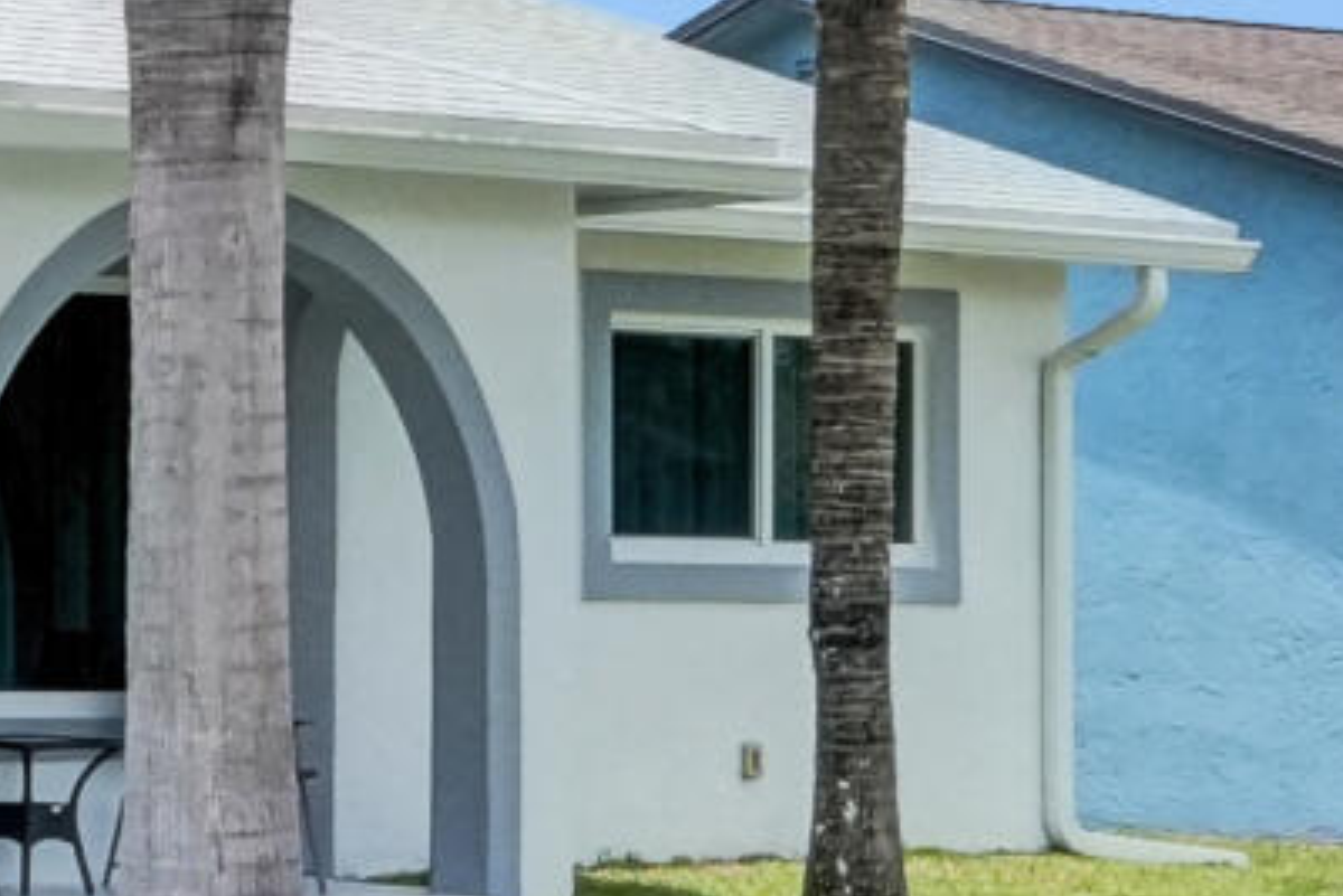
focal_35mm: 120
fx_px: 4478
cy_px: 586
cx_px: -1528
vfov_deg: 11.4
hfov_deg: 13.8
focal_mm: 16
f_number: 16
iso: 1600
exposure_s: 1/500
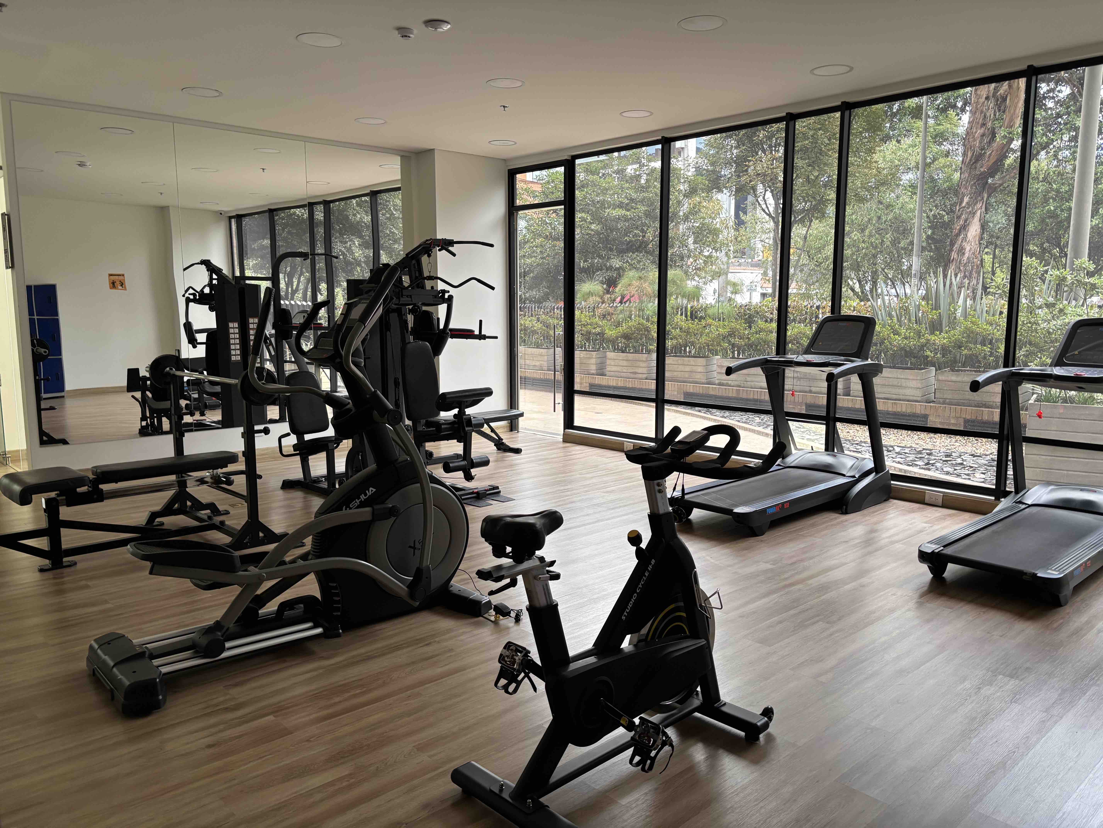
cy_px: 414
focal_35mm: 26
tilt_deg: -8.7
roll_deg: +0.5
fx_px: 828
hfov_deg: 67.3
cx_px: 552
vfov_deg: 53.1
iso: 125
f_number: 1.6
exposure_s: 1/121
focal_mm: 5.96
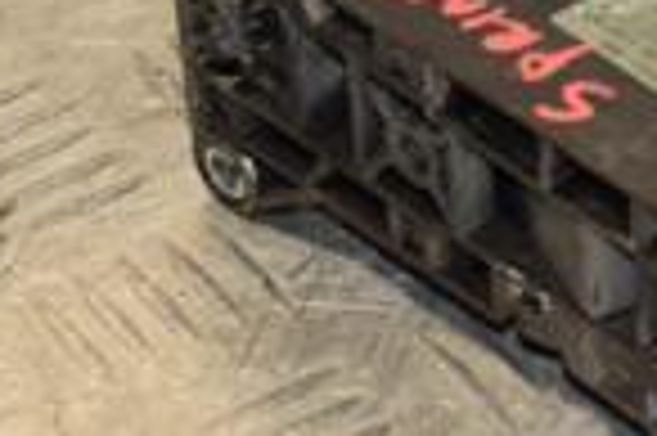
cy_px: -135
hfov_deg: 6.9
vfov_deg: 4.6
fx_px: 5396
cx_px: 720
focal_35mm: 296
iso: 800
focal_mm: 48
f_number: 6.3
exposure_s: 1/200
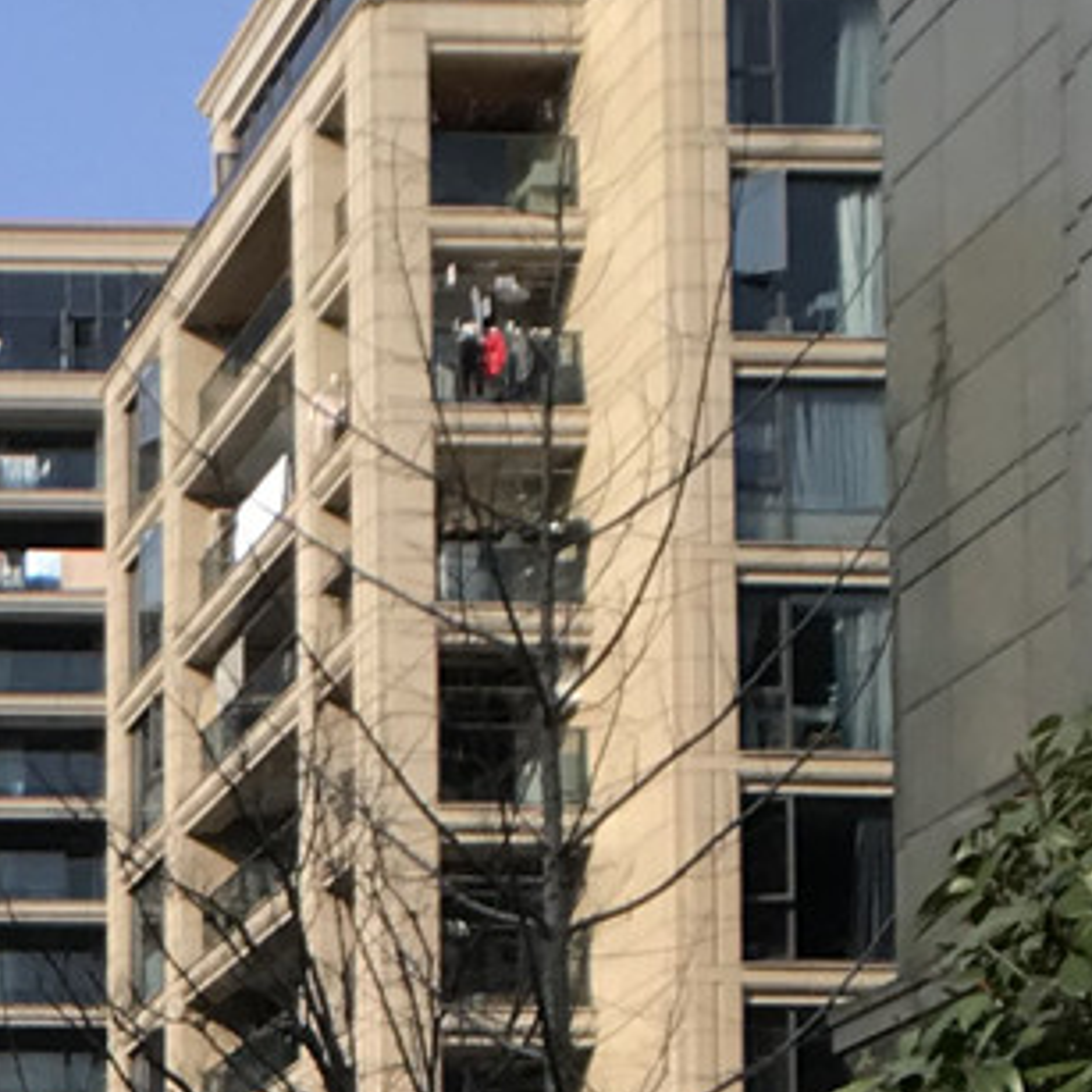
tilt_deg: -0.1
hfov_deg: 11.0
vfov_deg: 11.2
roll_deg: -0.4
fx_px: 5175
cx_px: -1049
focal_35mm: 145
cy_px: 1978
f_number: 1.8
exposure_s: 1/1153
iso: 20
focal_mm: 3.99
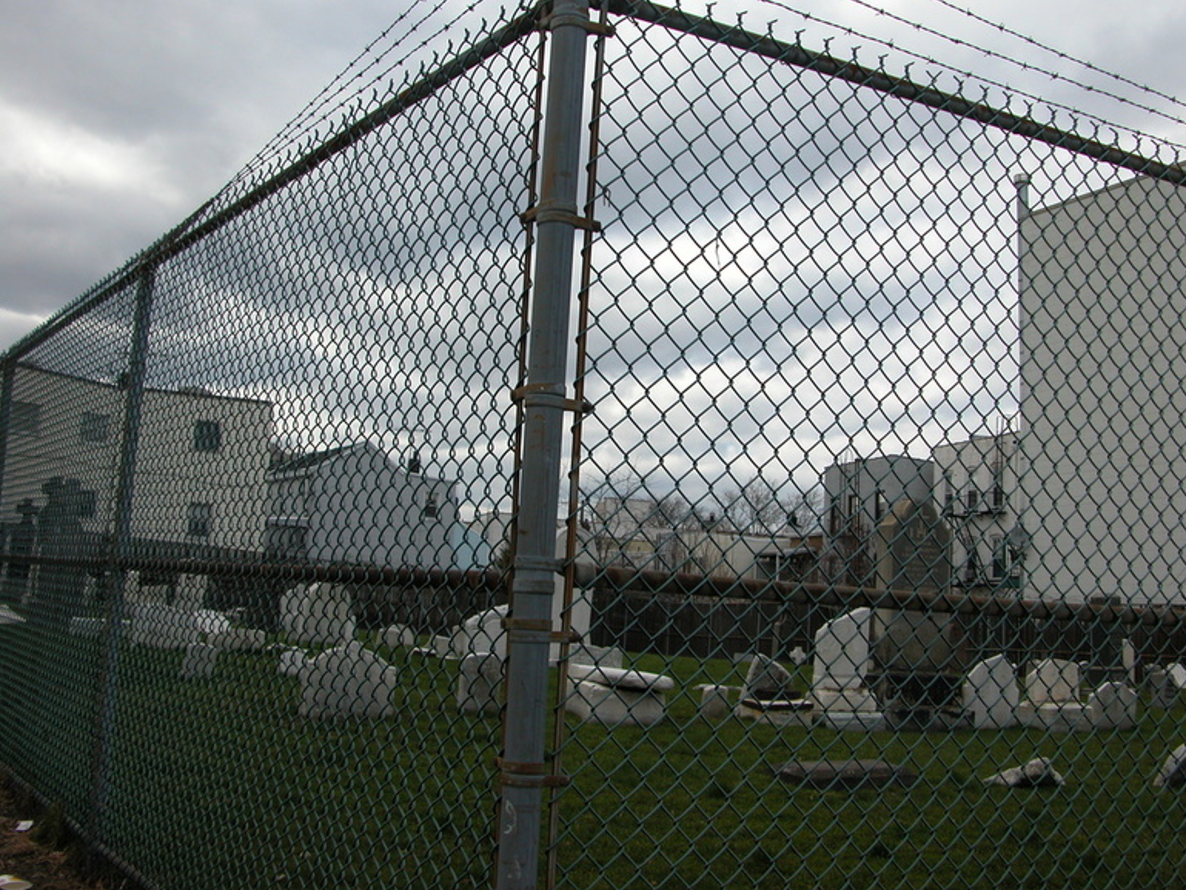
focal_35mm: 36
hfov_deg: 51.3
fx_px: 1234
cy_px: 434
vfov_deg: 39.7
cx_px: 607
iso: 100
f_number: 3.2
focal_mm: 8.9
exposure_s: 1/1010
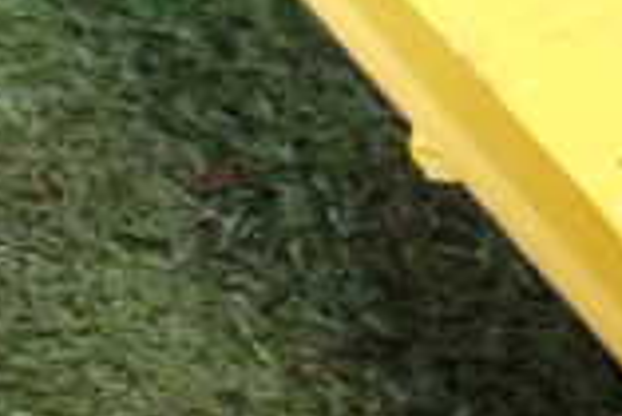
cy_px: -202
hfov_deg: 15.4
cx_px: 1030
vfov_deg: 11.1
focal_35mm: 119
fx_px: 2058
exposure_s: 1/60
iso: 800
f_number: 2.3
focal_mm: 5.4
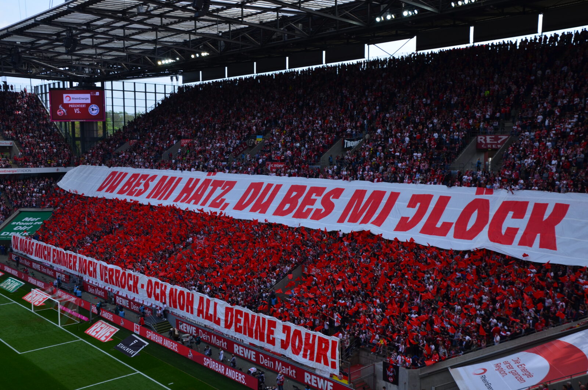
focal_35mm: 36
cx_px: 294
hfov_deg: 53.2
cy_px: 195
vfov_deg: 36.7
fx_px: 587
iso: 200
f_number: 8
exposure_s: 1/250
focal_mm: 24
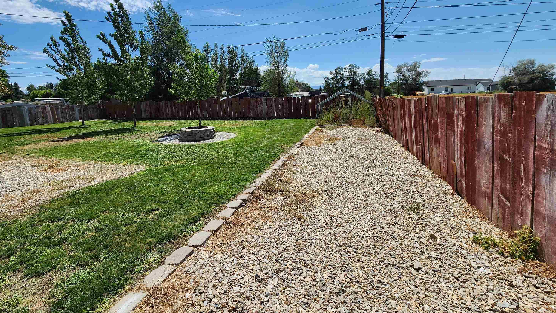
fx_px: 221
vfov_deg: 69.2
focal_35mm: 15
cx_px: 269
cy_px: 114
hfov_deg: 103.0
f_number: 2.2
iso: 50
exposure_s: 1/2600
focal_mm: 2.2
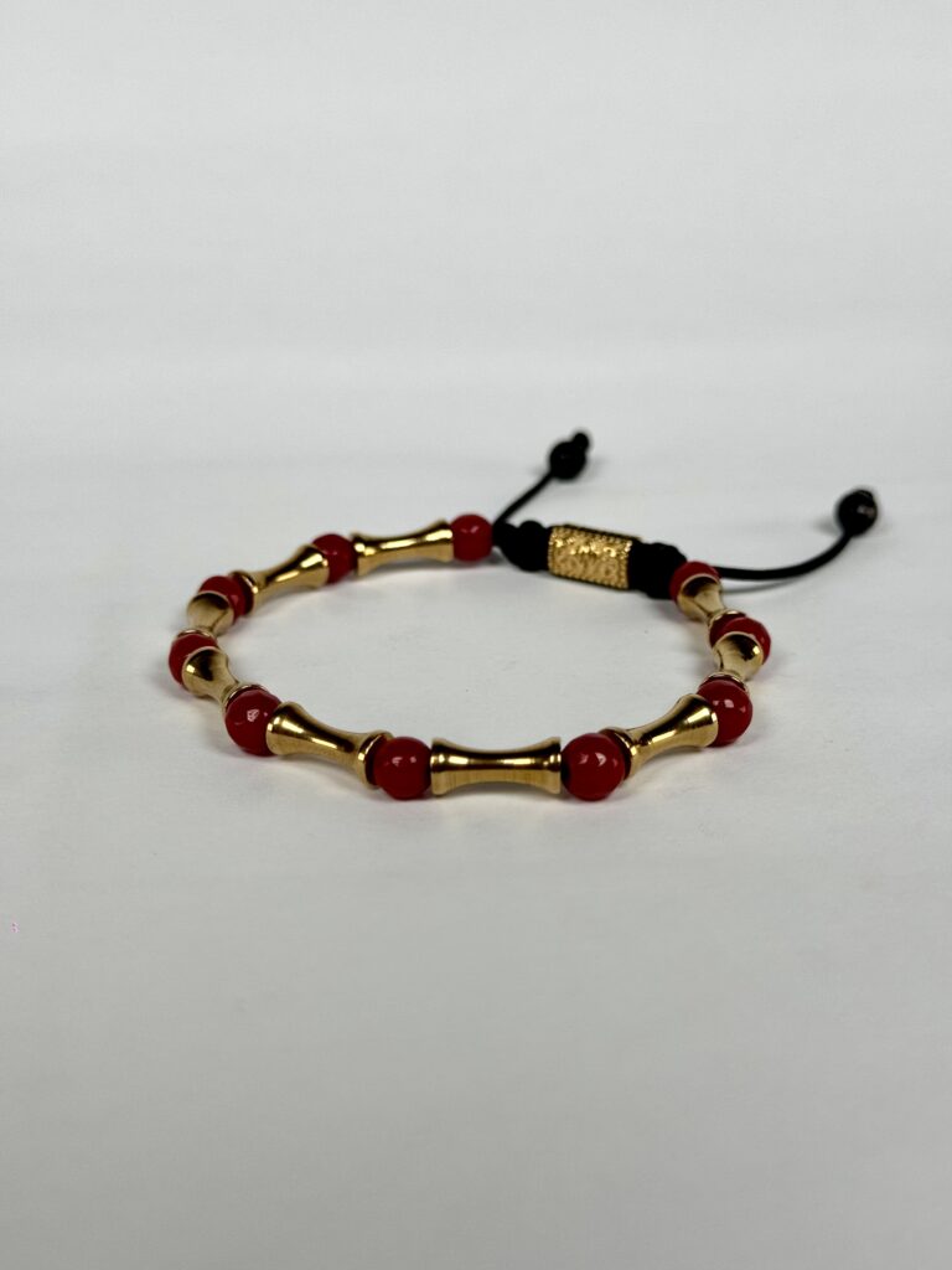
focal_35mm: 48
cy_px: 635
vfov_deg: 39.7
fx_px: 1760
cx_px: 476
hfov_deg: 30.3
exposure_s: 1/7937
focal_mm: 6.76
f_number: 1.78
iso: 80
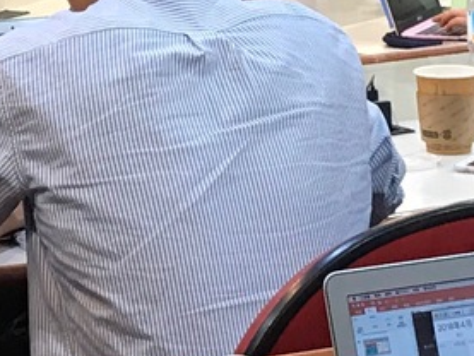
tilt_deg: -5.1
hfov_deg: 10.2
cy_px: -65
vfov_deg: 7.6
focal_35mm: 194
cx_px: 125
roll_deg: +1.7
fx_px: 2658
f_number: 1.8
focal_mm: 3.99
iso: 40
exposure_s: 1/17
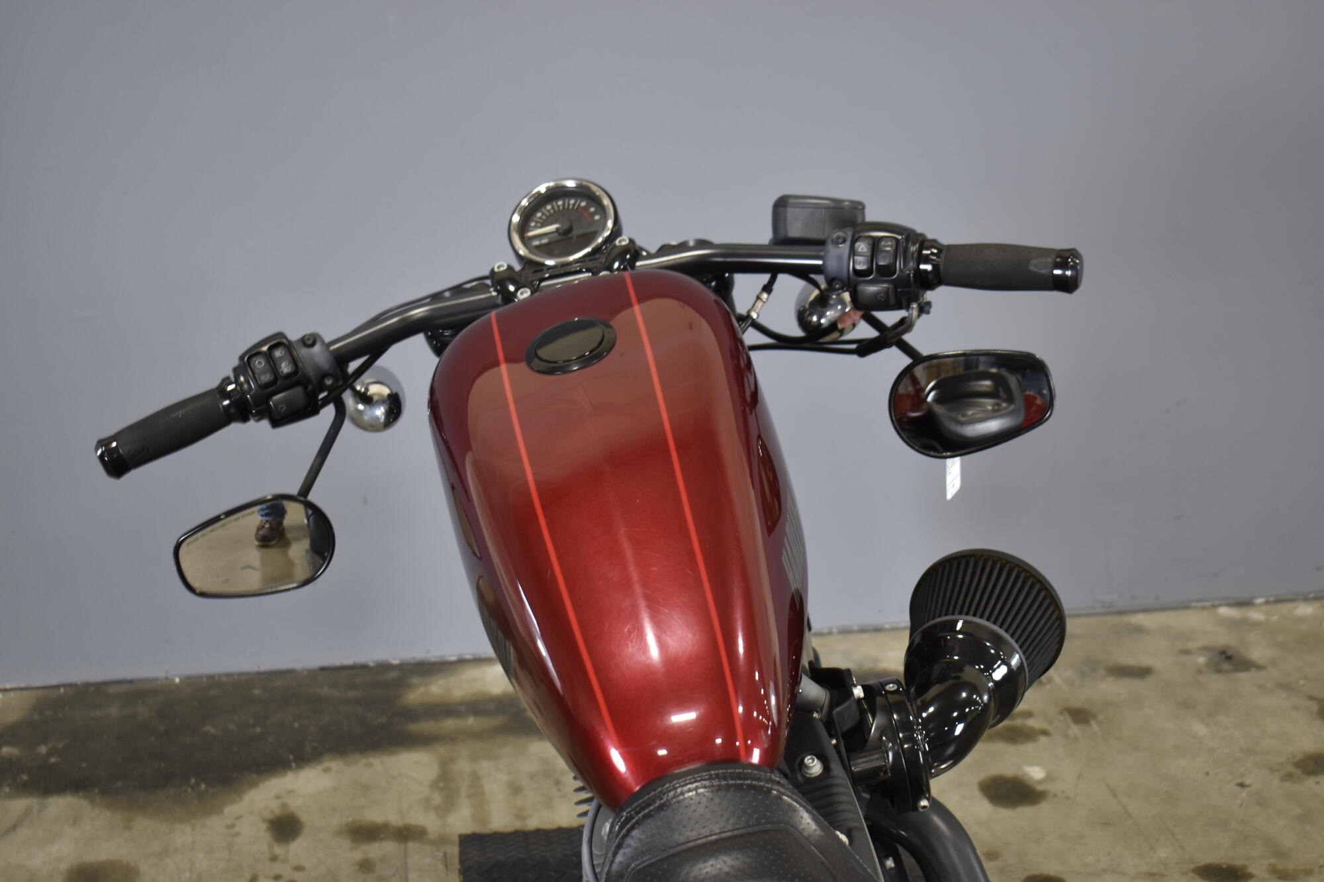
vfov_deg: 26.5
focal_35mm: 51
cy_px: 441
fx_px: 1875
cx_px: 662
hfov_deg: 38.9
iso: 400
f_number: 4.5
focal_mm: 34
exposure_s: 1/20
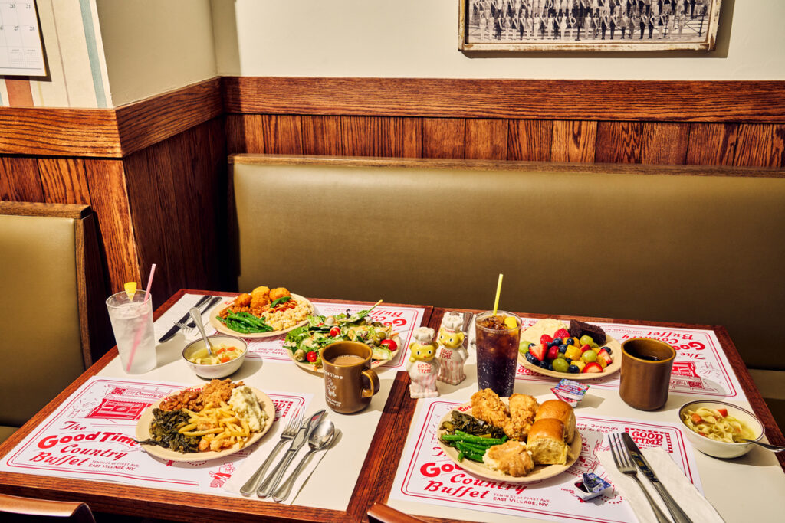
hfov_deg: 58.7
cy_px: 262
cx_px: 392
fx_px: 698
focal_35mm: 32
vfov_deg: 41.1
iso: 800
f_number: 11
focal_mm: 32
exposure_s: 1/125
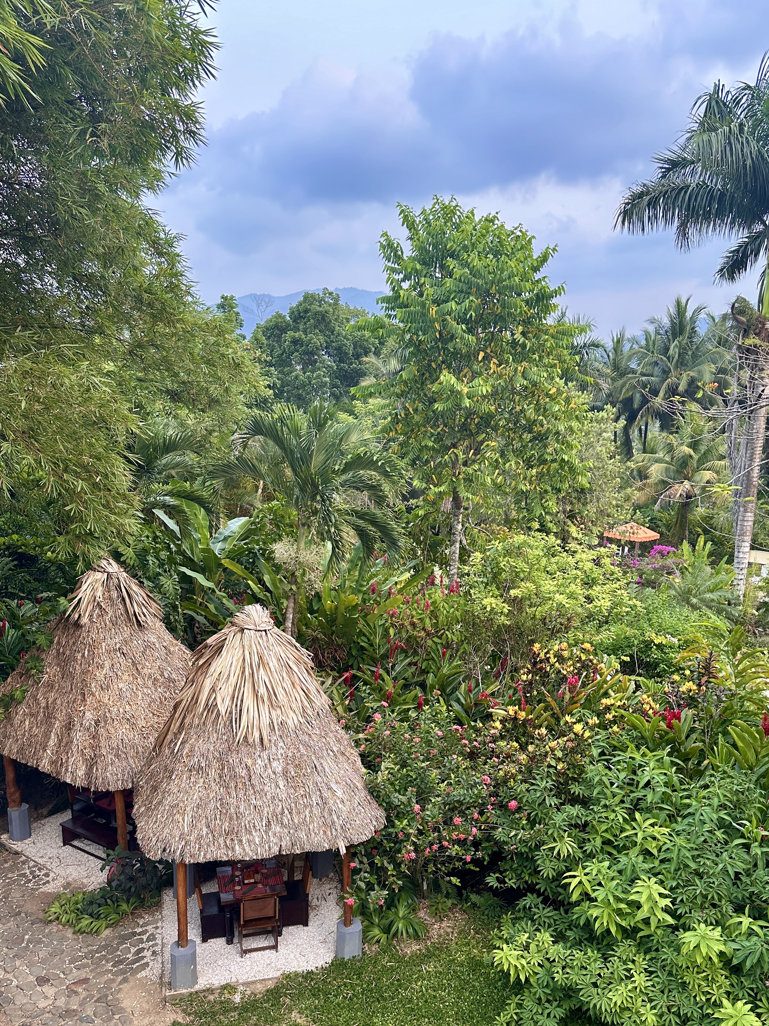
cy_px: 616
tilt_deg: -14.6
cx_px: 406
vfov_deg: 61.1
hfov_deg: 48.2
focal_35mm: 29
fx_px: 859
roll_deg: -3.0
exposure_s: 1/121
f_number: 1.78
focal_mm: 6.86
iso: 125
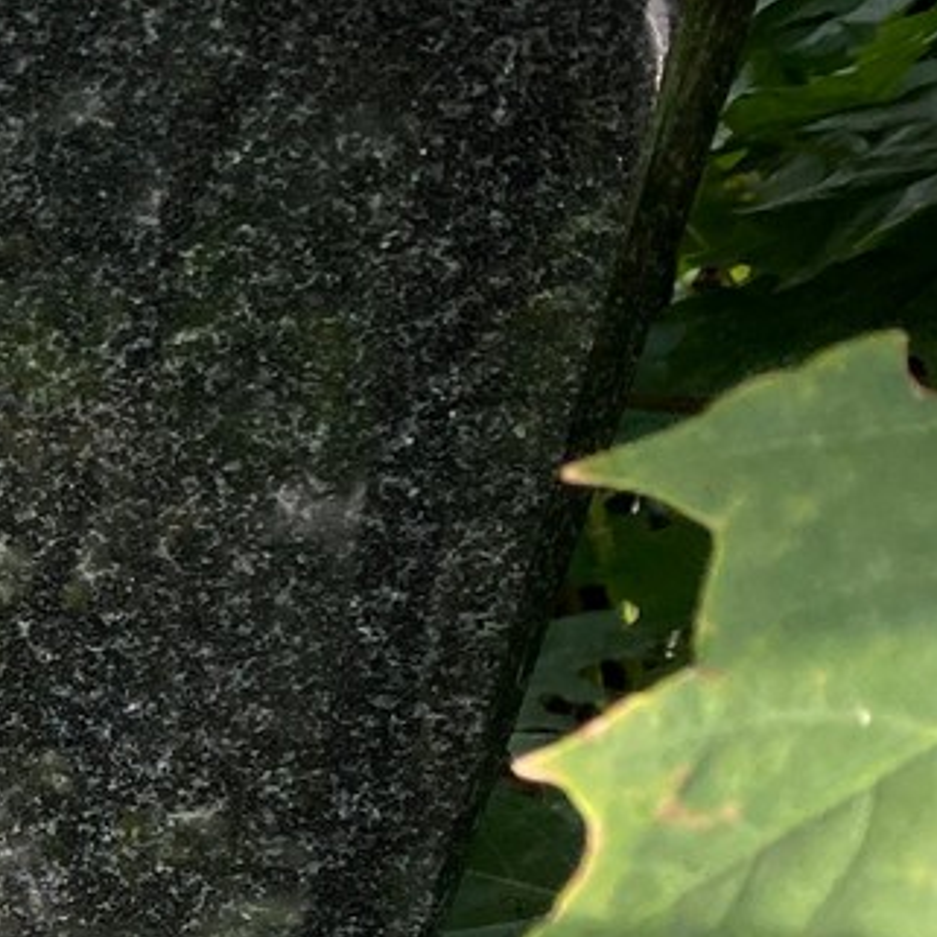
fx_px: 3154
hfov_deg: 13.5
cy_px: 1217
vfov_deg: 16.0
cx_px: -1135
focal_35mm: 103
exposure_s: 1/666
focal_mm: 4.25
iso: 32
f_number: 1.8
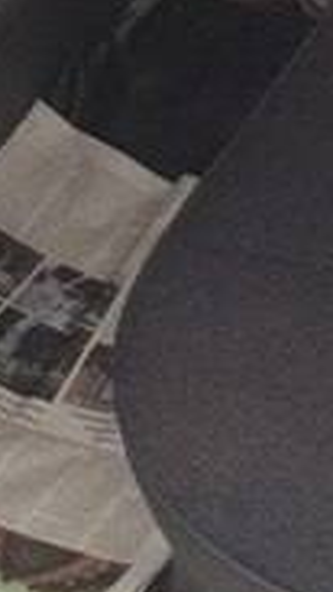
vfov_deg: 17.9
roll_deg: -0.6
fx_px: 1789
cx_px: 323
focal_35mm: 114
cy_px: -115
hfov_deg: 10.6
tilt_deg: -30.2
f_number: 2.2
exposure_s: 1/33
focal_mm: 4.15
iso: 80
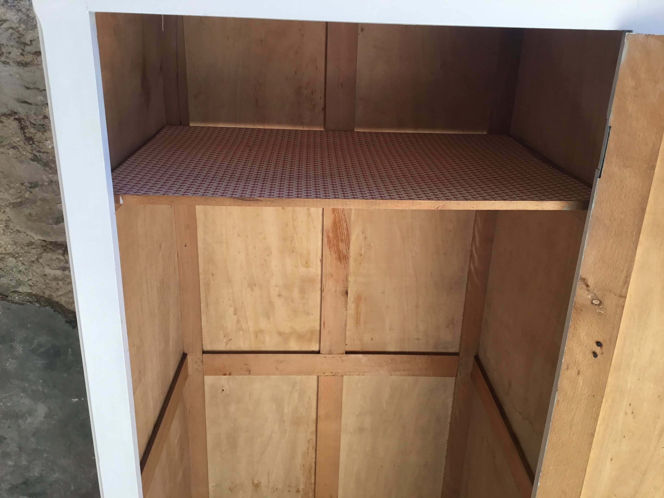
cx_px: 332
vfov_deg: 45.4
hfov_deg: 58.4
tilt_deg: -21.6
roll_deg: -2.4
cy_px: 249
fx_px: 595
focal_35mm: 31
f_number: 2.4
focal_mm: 3.3
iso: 32
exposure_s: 1/100
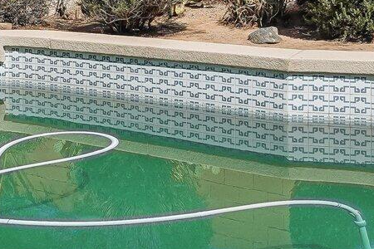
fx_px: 875
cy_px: -65
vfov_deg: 15.5
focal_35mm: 84
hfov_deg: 24.0
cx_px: 139
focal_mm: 18.5
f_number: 8
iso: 400
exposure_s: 1/1600
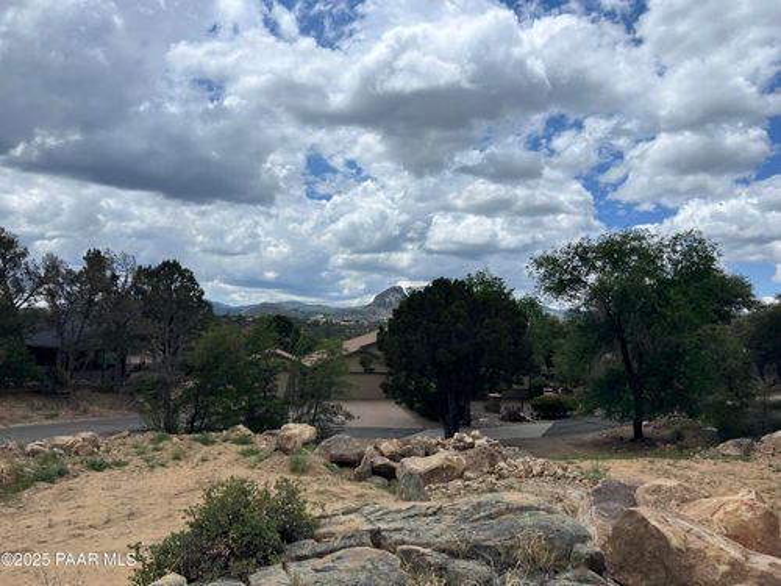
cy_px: 293
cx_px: 390
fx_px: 587
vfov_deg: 53.1
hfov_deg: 67.3
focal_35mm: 26
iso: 50
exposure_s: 1/8696
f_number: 1.5
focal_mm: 5.7
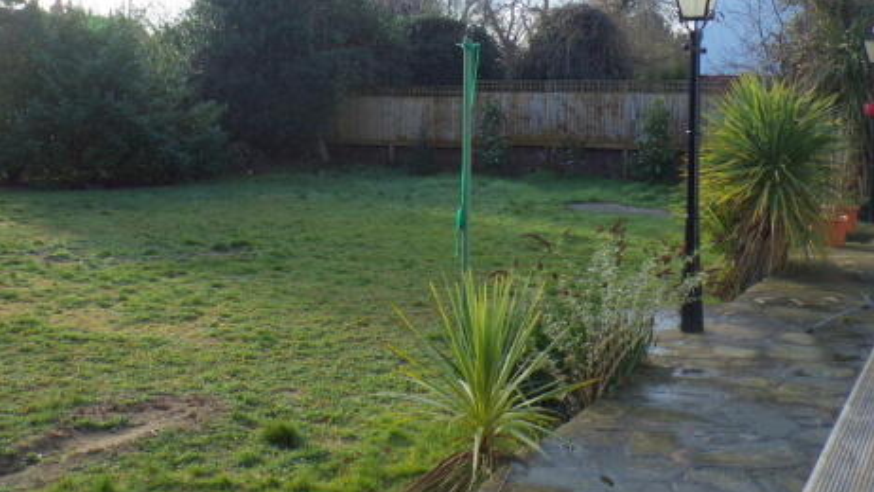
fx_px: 1020
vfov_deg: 26.8
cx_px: 368
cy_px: 124
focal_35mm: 44
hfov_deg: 46.2
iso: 80
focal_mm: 5.8
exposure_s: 1/200
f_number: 4.6
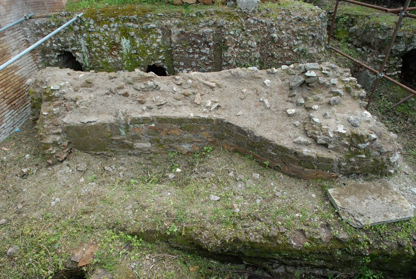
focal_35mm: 21
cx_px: 208
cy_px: 140
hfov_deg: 81.1
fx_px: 243
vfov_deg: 59.6
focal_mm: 14
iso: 200
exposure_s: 1/125
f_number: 5.6
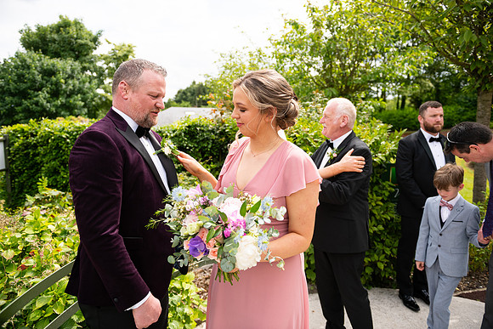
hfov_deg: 73.7
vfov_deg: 53.2
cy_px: 164
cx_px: 246
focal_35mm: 24
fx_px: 329
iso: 250
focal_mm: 24
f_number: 3.5
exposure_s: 1/2000
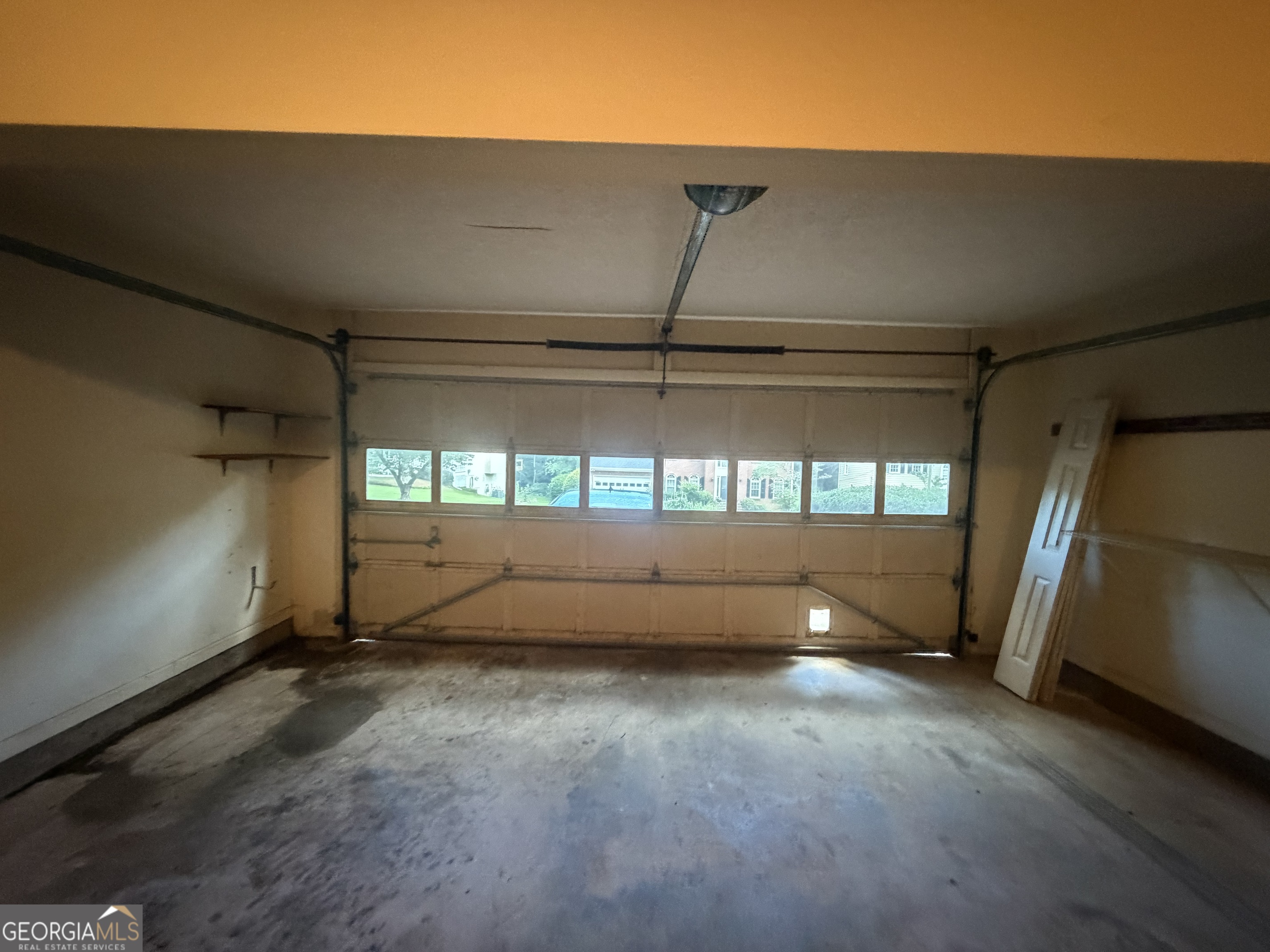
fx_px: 514
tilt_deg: -8.9
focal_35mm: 14
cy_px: 476
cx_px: 635
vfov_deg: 85.7
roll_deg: -0.4
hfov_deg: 102.1
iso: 1000
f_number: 2.2
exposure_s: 1/40
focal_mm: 2.22
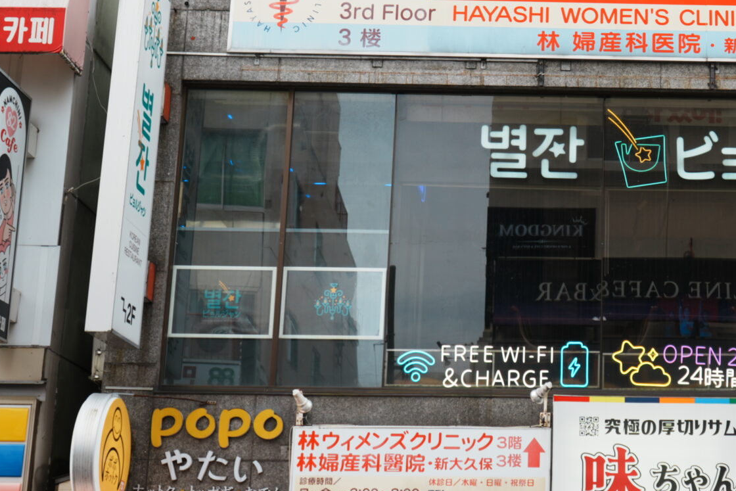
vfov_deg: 17.0
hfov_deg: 24.7
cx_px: 653
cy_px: 159
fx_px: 1636
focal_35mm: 80
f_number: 4
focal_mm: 35
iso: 100
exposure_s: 1/200
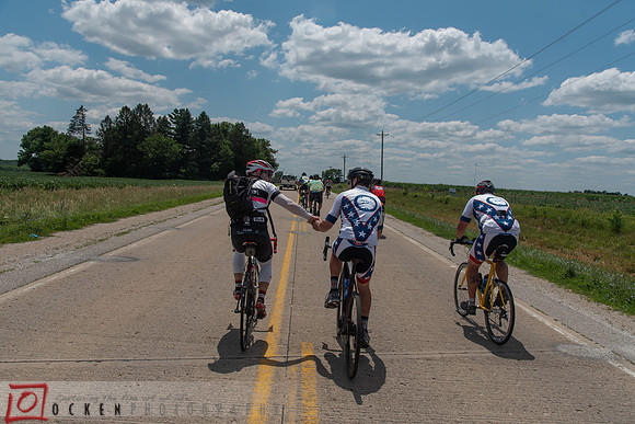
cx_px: 318
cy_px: 212
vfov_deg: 47.0
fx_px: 487
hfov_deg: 66.2
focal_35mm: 28
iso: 200
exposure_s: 1/640
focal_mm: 27
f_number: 6.3
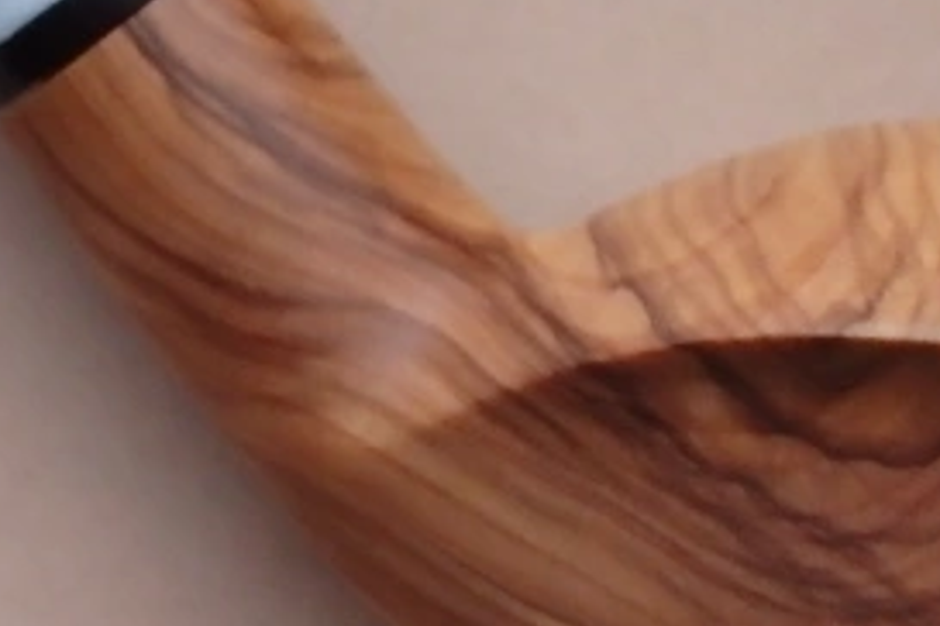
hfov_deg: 9.0
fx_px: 5979
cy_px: 86
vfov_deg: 6.0
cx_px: 427
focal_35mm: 229
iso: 640
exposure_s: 1/60
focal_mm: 10.8
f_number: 4.2
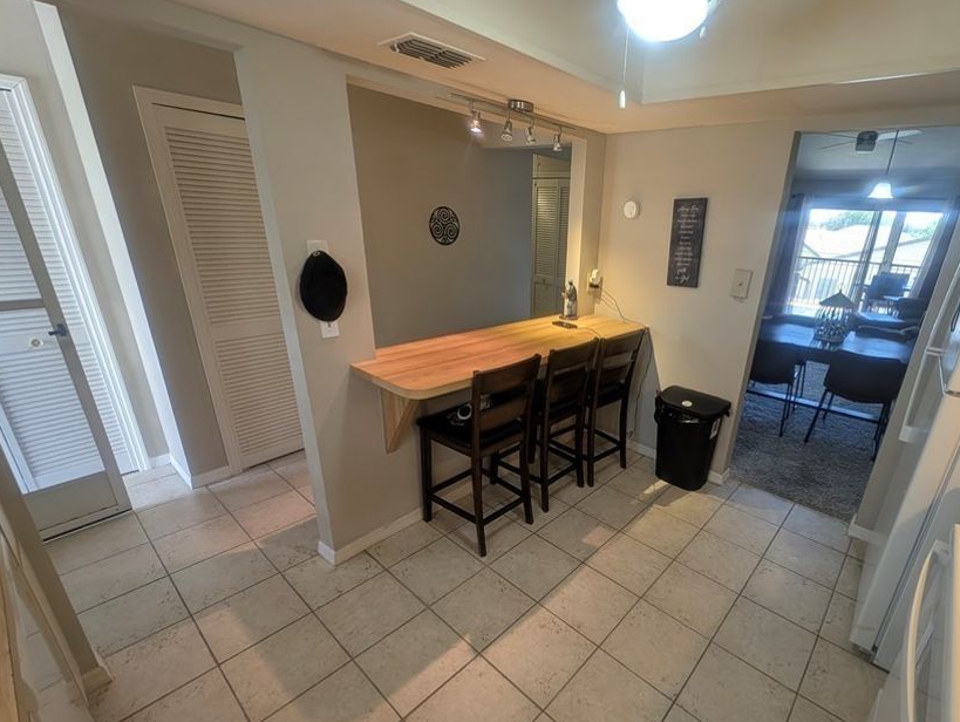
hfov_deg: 97.0
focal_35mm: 15
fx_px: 416
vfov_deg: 81.7
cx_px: 568
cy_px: 391
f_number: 1.95
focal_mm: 2.23
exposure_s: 1/120
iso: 106
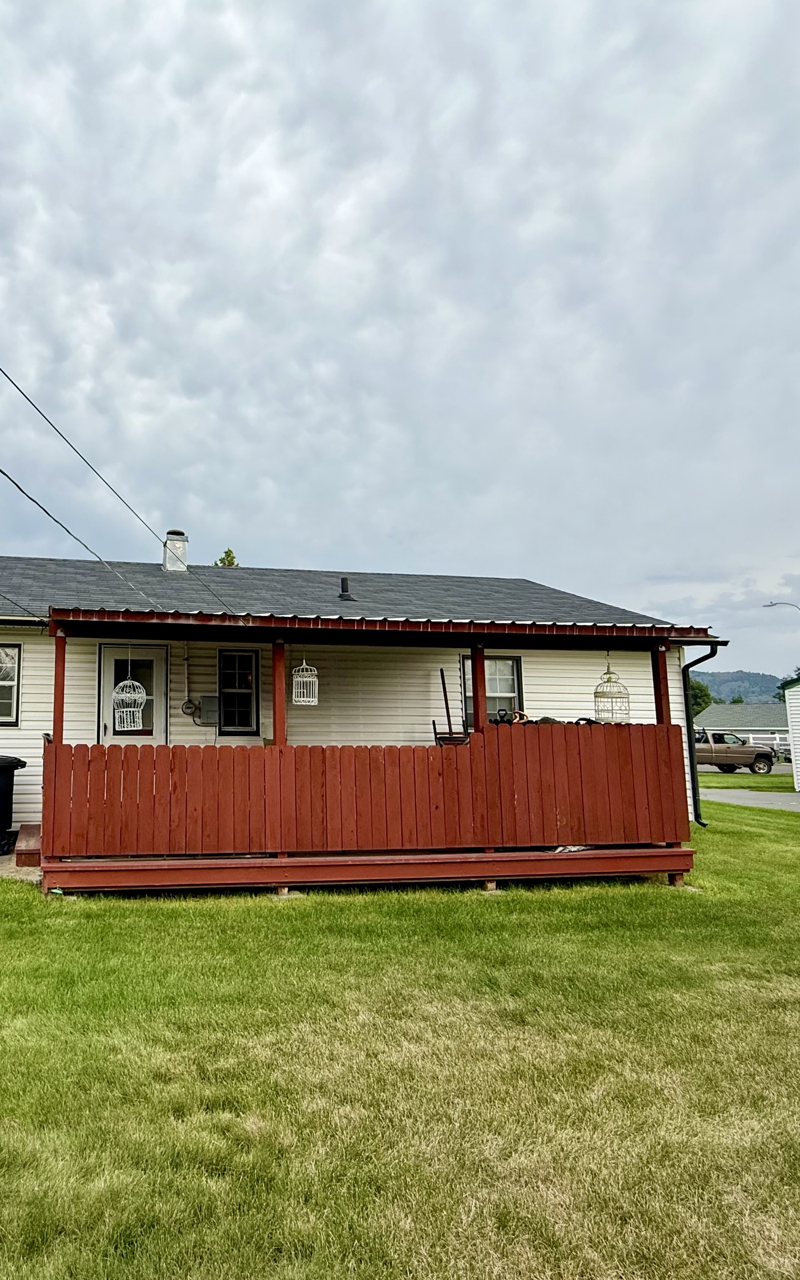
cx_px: 170
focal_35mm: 20
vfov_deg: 85.1
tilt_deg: +7.5
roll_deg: -0.7
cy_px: 640
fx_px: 698
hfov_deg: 55.8
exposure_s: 1/486
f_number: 2.2
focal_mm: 2.22
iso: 50
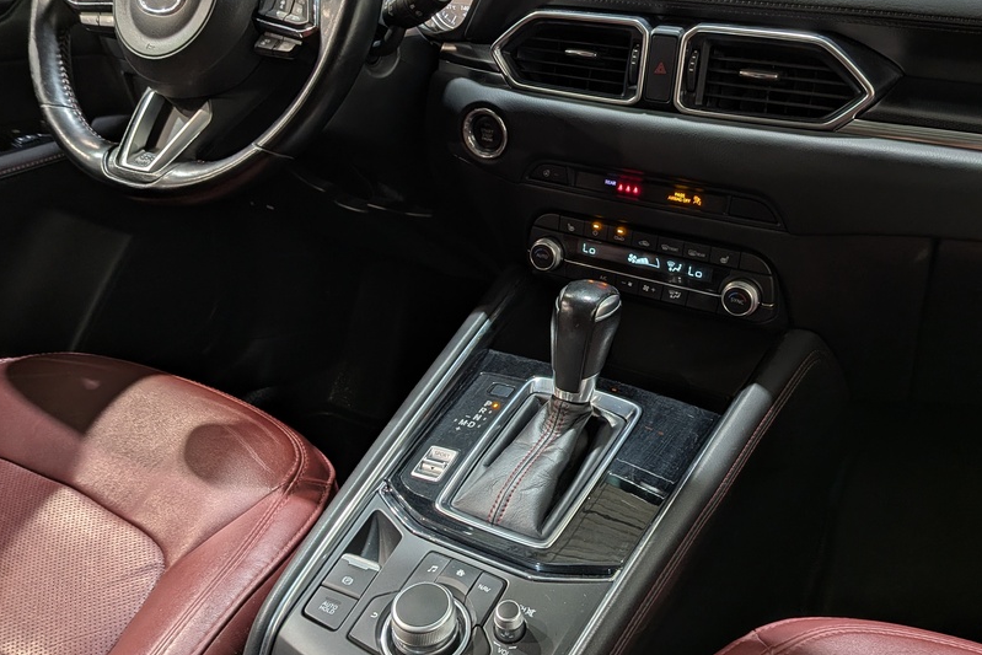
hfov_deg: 58.7
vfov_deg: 40.7
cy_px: 232
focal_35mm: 32
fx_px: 873
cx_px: 525
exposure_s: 1/24
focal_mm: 4.53
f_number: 1.7
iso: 47
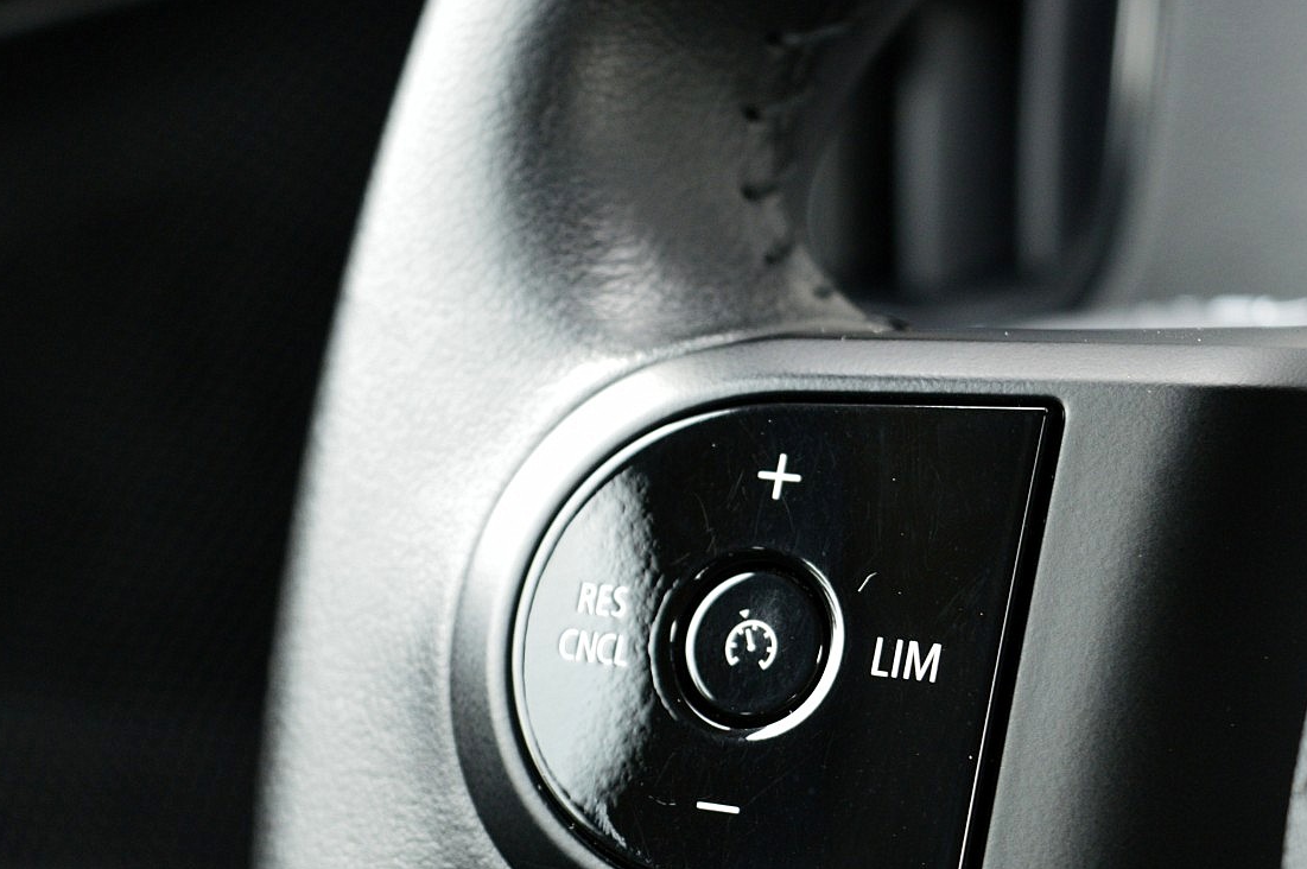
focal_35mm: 122
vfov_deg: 11.2
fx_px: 4416
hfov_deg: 16.8
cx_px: 667
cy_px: 582
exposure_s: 1/60
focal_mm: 55
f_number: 6.3
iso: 800
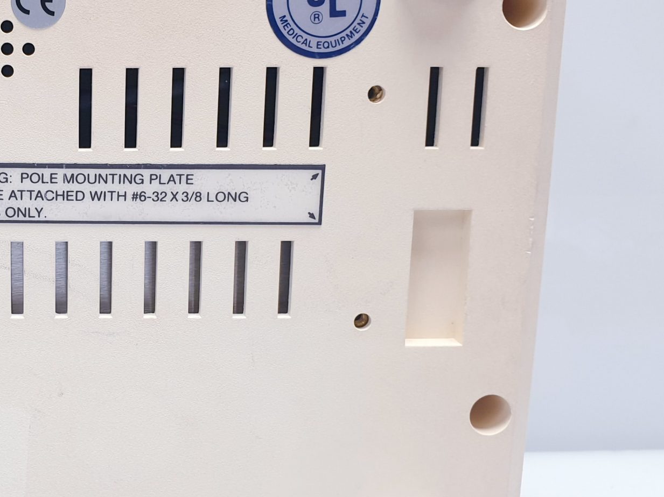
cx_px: 56
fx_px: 1036
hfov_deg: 33.5
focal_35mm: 54
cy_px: 250
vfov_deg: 27.0
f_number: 2.4
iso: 64
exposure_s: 1/50
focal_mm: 4.3
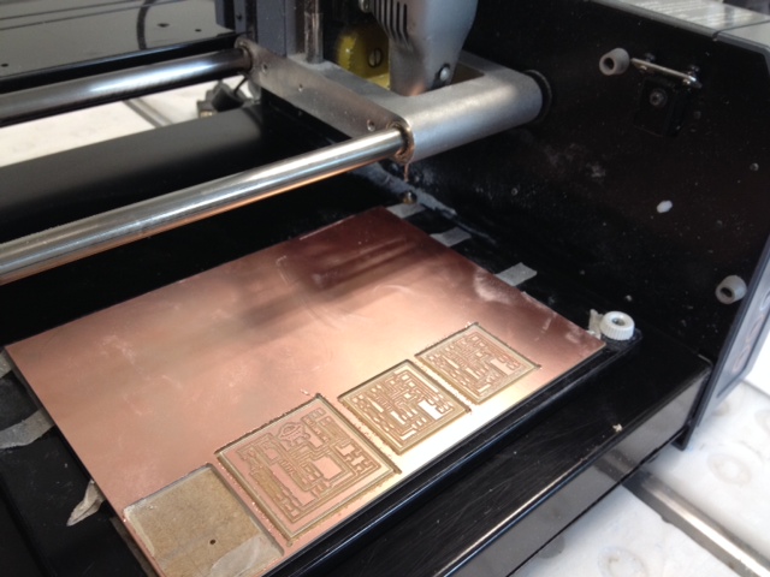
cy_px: 288
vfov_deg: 40.7
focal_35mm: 35
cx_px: 385
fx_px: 779
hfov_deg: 52.6
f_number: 2.4
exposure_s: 1/20
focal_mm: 4.28
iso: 100
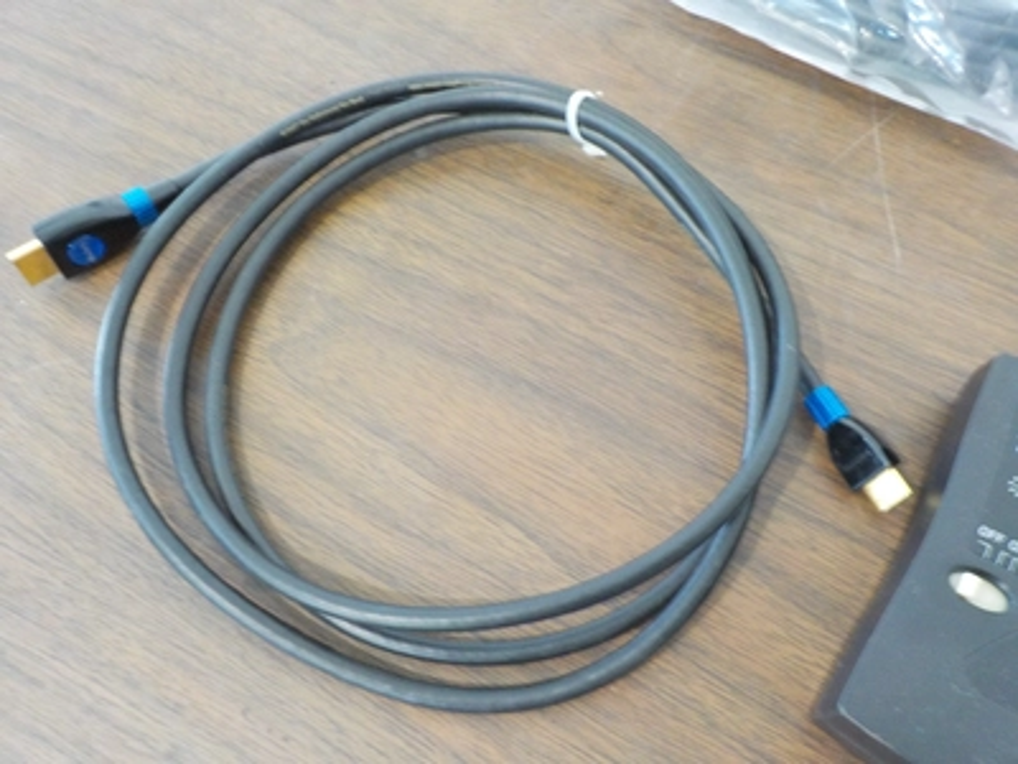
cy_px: 382
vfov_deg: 46.8
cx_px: 509
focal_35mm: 30
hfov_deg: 60.0
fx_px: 882
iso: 400
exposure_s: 1/15
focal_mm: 4.1
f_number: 3.3
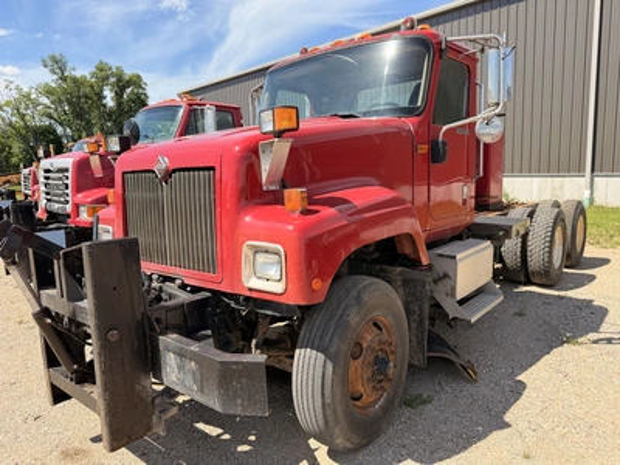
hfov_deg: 71.6
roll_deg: +2.5
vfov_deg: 56.8
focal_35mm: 24
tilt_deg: -8.9
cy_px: 232
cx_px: 310
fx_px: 430
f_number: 1.78
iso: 100
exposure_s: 1/2445
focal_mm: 6.76
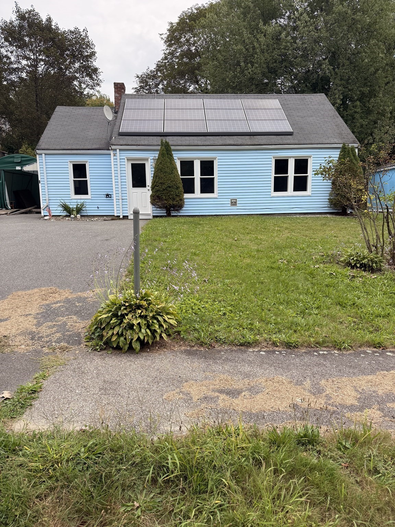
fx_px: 365
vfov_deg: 71.6
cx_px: 198
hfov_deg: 56.8
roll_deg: +0.1
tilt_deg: -8.8
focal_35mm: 24
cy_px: 264
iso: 100
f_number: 1.78
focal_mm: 6.76
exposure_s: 1/2299
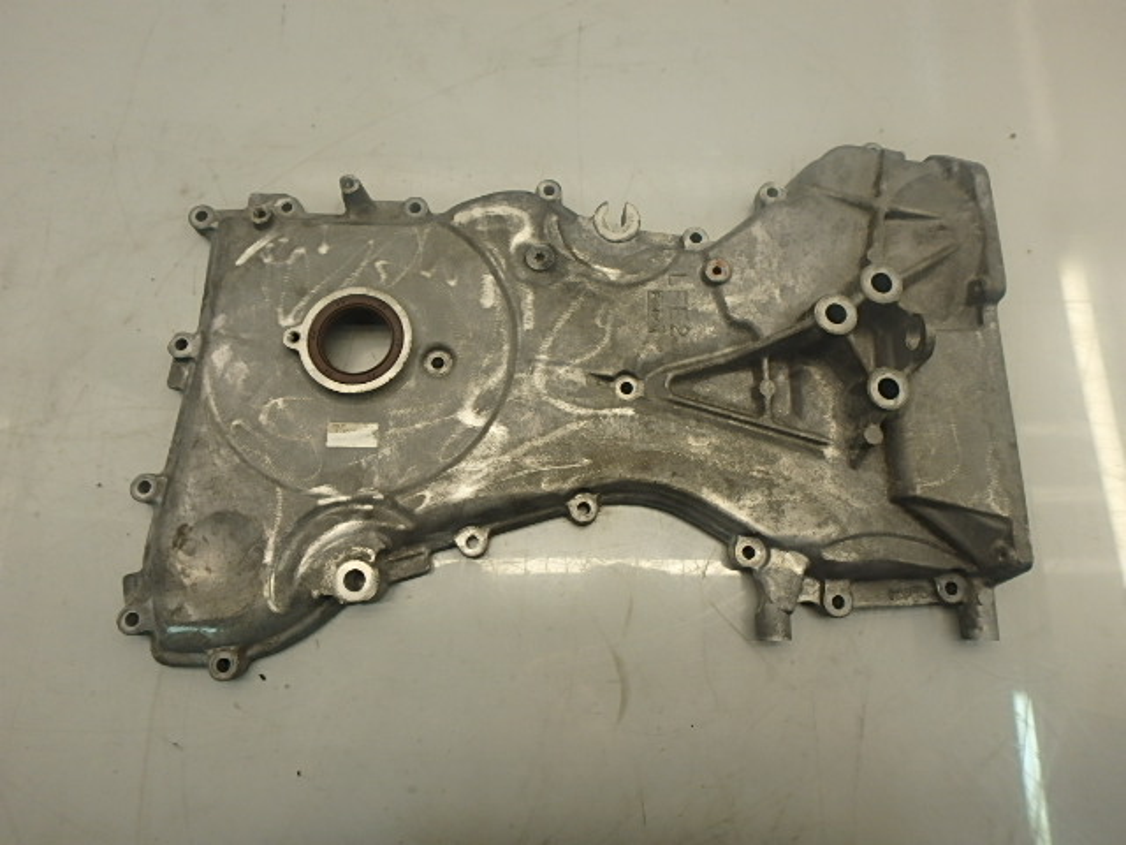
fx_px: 683
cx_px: 563
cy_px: 422
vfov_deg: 63.4
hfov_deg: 79.0
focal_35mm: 21
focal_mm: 3.7
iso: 125
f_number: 3.5
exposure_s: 1/60
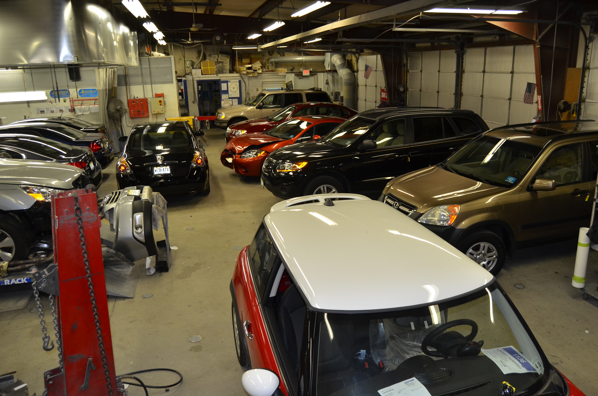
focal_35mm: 27
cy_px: 198
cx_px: 299
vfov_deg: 47.7
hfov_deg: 67.5
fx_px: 448
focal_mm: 18
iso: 800
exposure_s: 1/60
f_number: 5
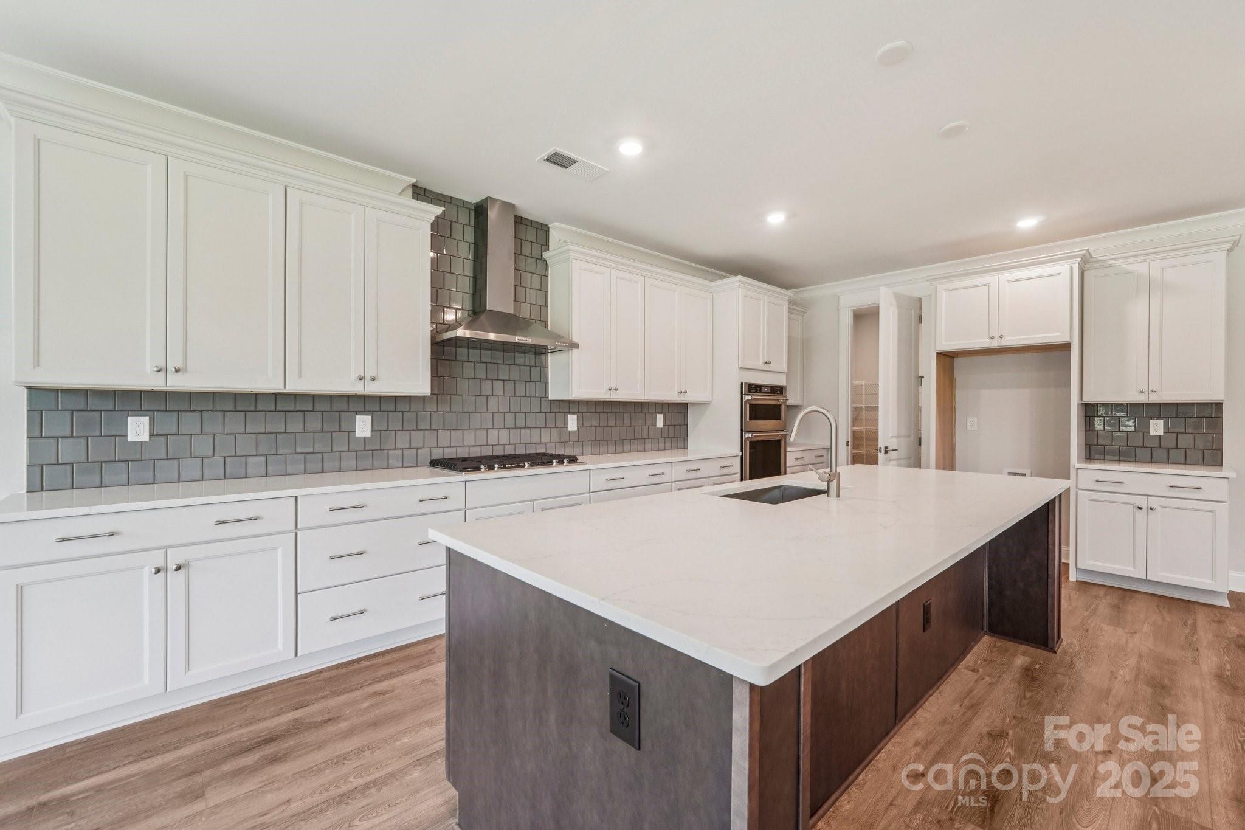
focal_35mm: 15
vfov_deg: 77.3
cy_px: 415
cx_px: 622
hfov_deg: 100.4
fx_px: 519
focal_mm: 10
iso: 400
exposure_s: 1/20
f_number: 8
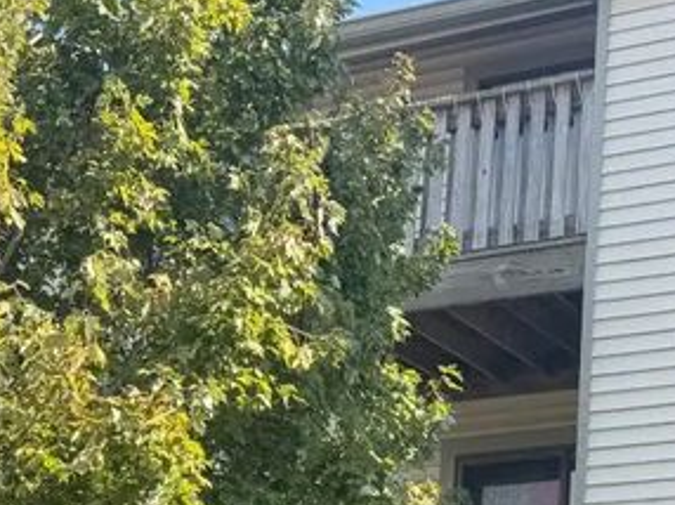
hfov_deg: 21.1
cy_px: 783
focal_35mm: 86
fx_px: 1676
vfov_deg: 15.6
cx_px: 819
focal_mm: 6.76
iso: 80
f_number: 1.78
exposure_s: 1/1091
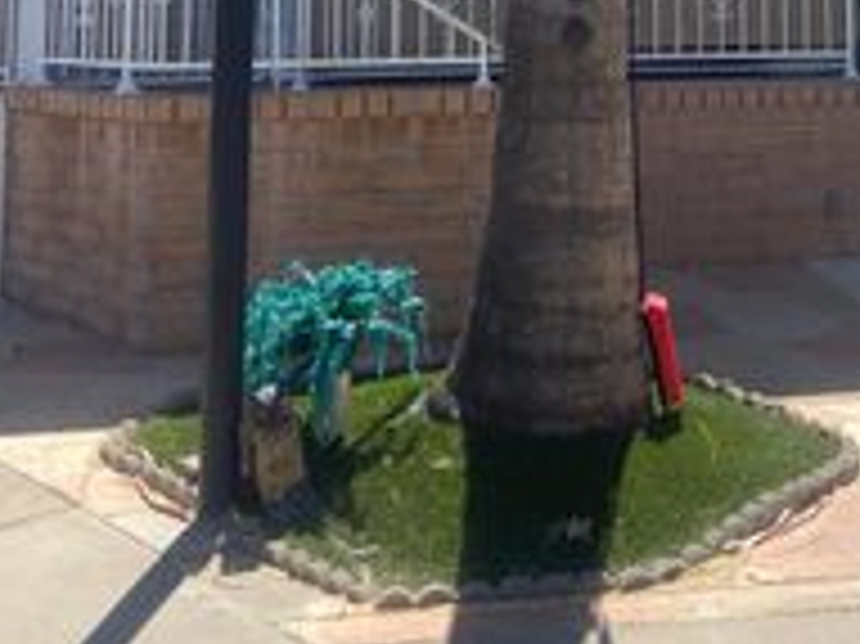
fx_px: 1688
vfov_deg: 19.9
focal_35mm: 68
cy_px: -191
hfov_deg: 28.0
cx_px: 684
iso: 32
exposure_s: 1/2513
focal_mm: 4.25
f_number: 1.8
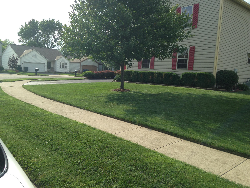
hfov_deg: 55.4
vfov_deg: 42.9
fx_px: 238
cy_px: 94
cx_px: 125
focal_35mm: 33
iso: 50
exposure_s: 1/1106
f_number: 2.4
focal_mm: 4.12
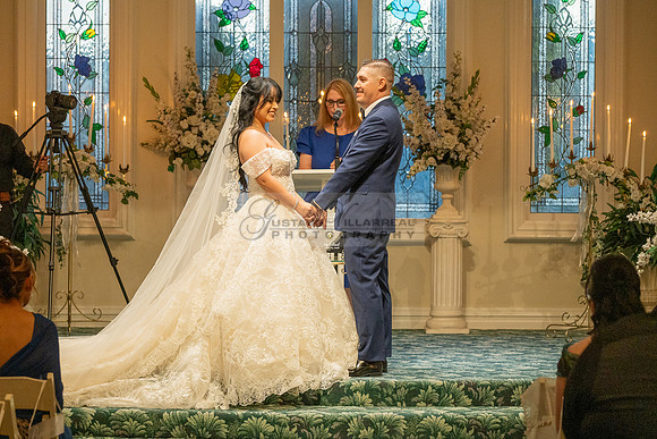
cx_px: 303
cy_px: 214
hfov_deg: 18.6
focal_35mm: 110
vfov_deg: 12.5
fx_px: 2007
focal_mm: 102
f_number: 4
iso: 2000
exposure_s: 1/200
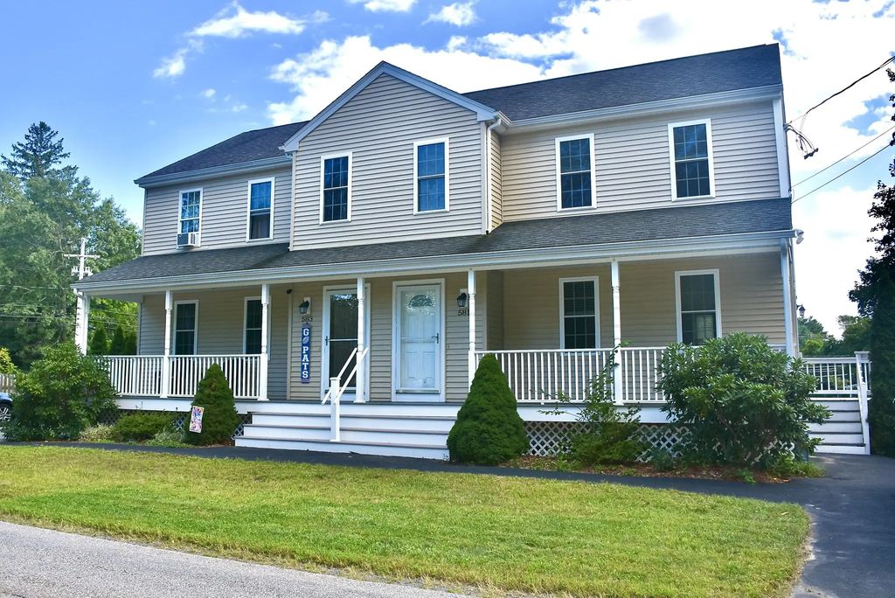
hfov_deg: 67.4
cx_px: 448
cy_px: 299
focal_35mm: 27
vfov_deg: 48.0
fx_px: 672
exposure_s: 1/250
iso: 100
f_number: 5
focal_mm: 18
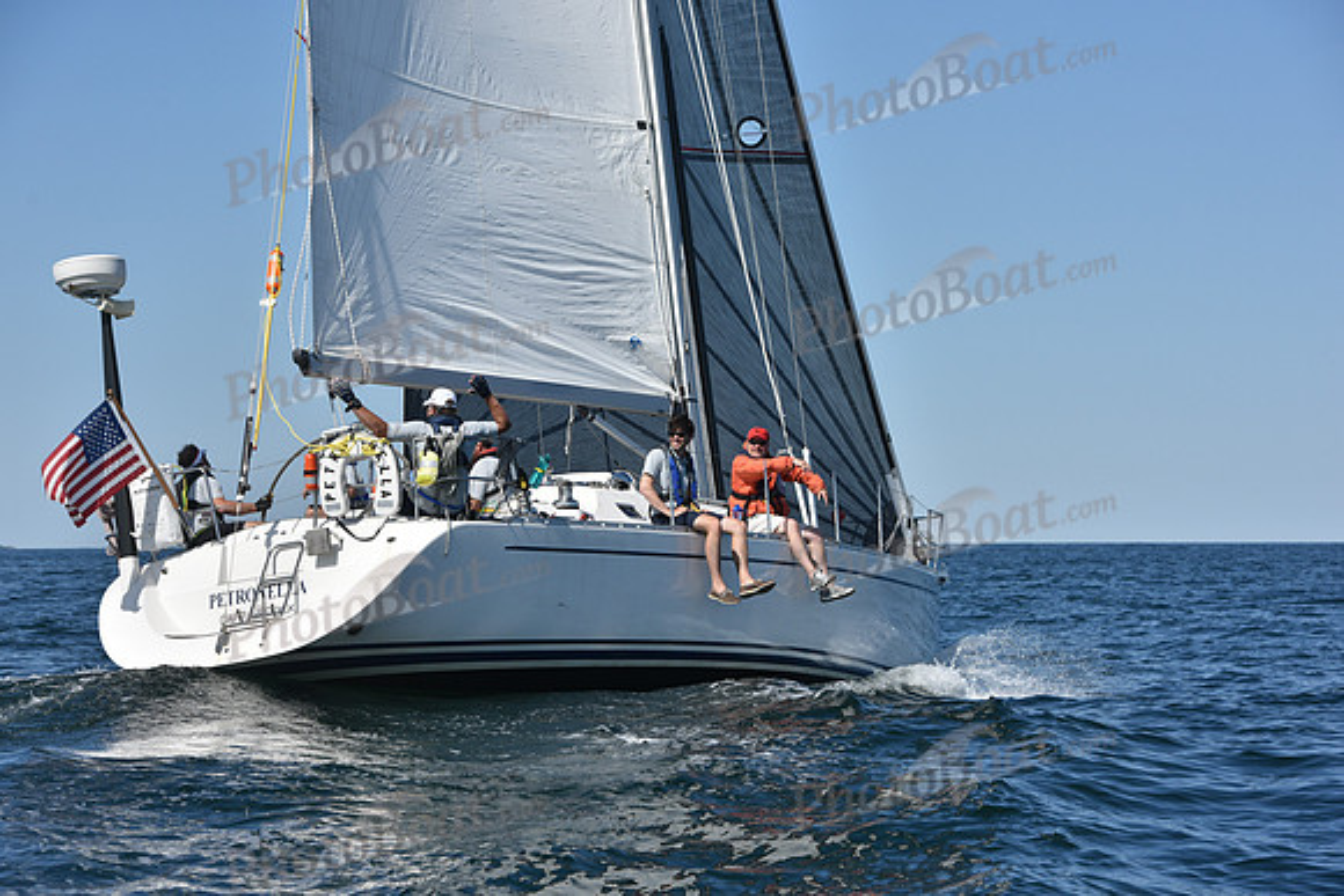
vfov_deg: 12.2
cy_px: 448
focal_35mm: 112
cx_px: 672
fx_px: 4182
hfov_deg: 18.3
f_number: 7.1
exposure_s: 1/1600
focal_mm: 112
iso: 250
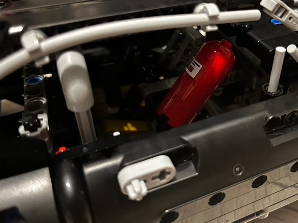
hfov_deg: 53.4
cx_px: 185
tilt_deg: -37.0
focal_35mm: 34
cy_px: 81
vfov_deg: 41.4
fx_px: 293
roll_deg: -0.2
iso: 640
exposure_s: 1/15
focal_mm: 5.1
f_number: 1.6
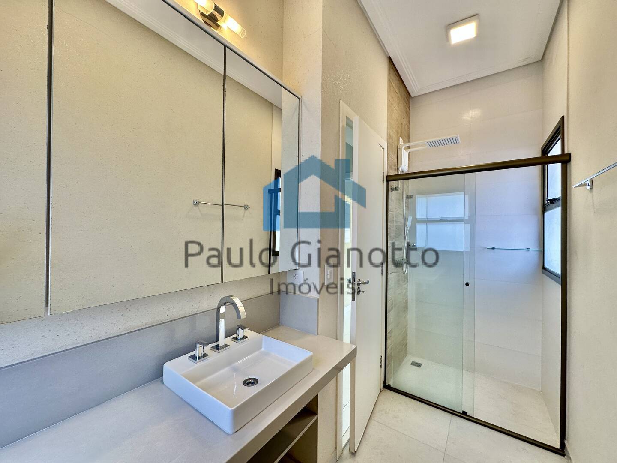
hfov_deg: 102.1
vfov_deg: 85.7
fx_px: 250
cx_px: 308
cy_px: 232
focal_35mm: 14
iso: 80
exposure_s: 1/120
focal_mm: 2.22
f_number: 2.2
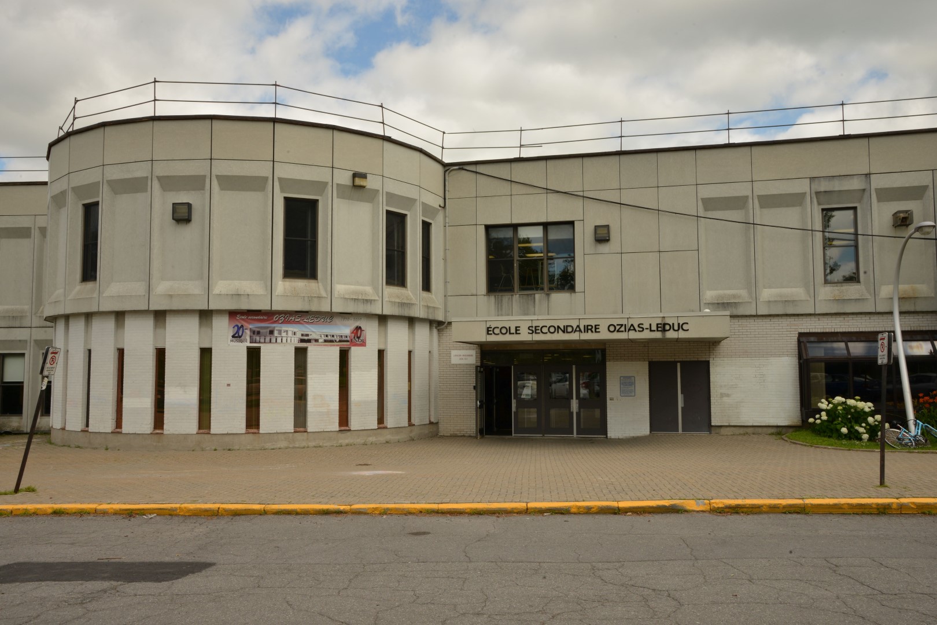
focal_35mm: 30
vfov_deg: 43.6
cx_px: 468
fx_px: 781
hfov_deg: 61.9
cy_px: 312
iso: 320
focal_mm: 30
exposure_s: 1/125
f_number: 18
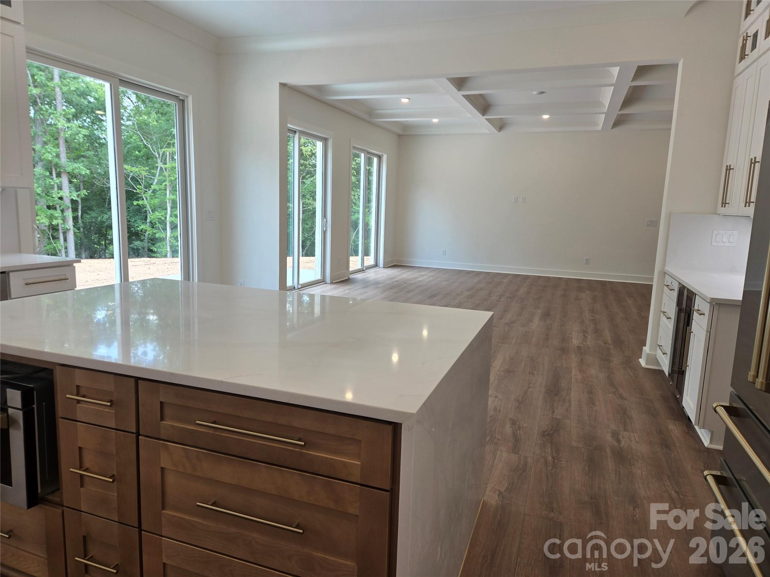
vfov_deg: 58.9
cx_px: 385
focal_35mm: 23
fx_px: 512
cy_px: 288
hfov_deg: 73.9
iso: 40
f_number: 1.8
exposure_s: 1/120
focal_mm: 5.4
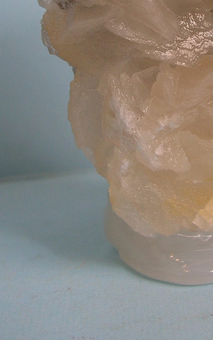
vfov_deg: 27.7
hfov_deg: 17.7
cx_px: 213
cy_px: 46
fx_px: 668
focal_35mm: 72
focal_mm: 6
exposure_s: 1/59
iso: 50
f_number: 2.7
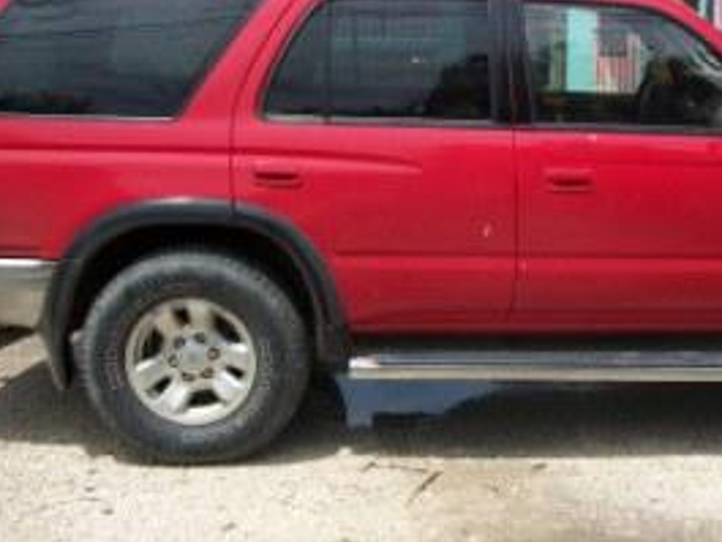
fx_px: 1127
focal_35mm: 54
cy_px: 150
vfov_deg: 26.8
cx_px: 509
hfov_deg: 35.0
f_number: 5.5
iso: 80
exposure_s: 1/500
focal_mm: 5.7
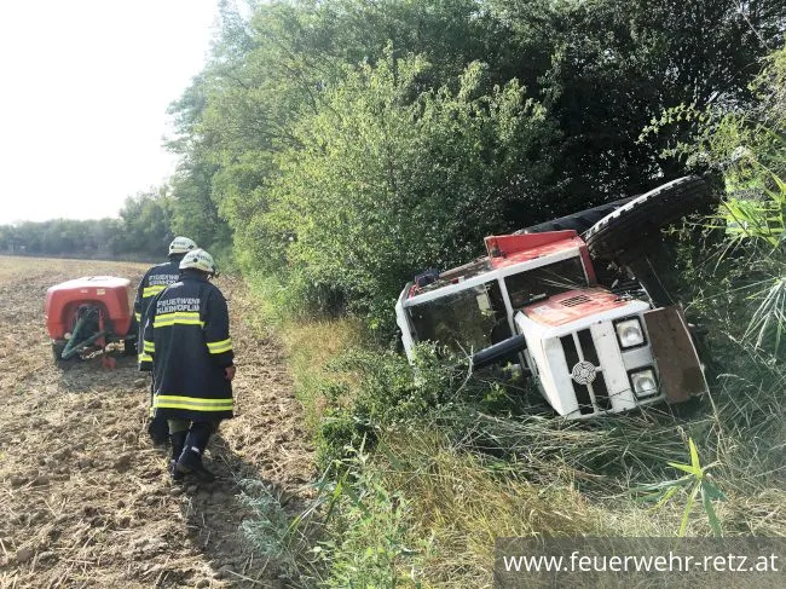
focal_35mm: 29
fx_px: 658
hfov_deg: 61.7
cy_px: 294
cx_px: 393
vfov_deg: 48.2
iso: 25
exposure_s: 1/1148
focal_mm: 4.15
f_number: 2.2
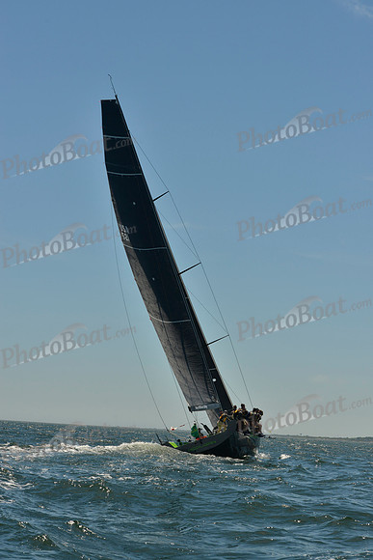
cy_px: 280
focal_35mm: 78
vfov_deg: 26.0
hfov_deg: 17.5
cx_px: 186
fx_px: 1211
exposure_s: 1/1600
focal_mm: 78
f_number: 10
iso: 280
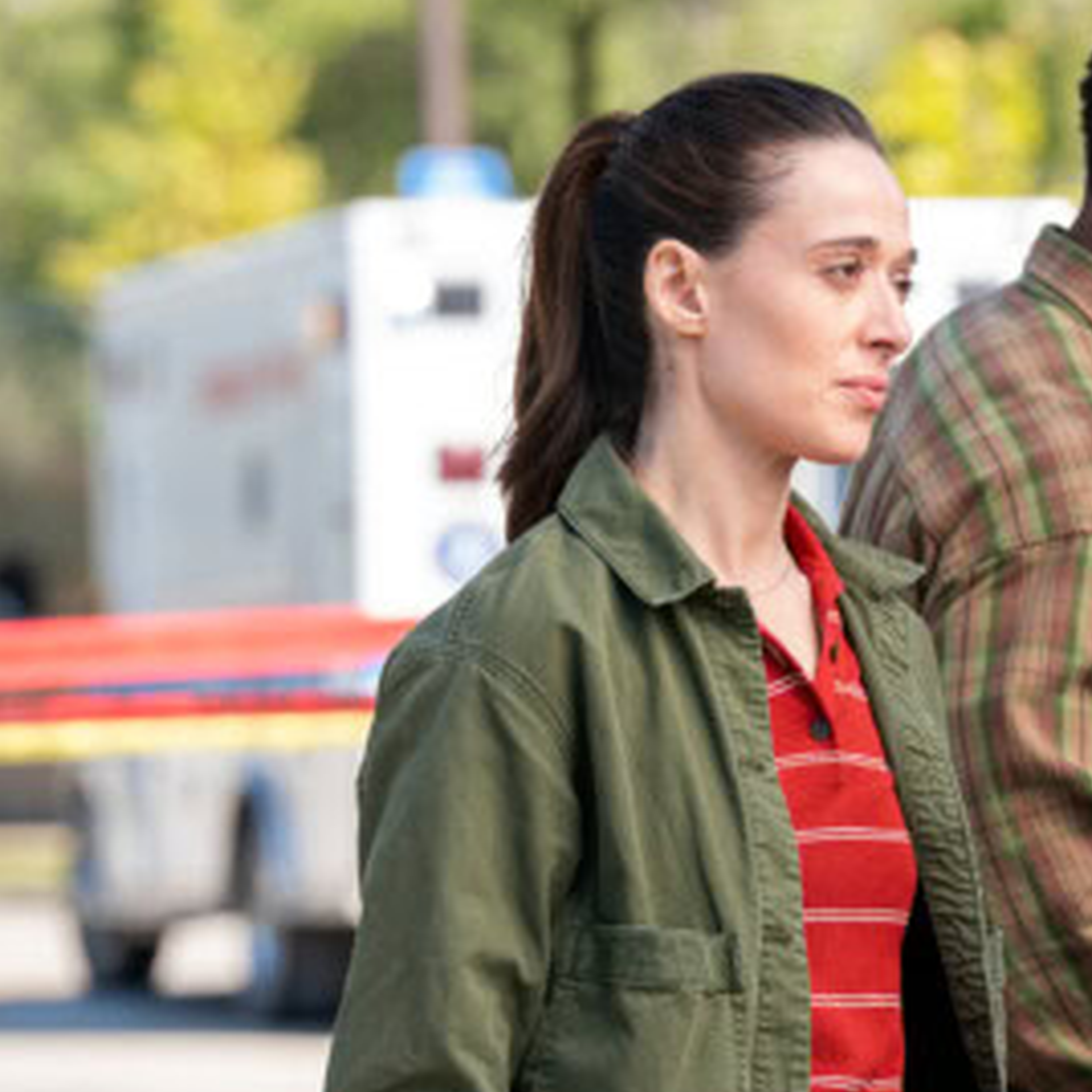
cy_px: 566
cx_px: 921
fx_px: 10315
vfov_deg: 6.1
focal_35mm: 289
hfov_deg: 6.1
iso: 400
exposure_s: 1/400
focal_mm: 200
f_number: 6.3
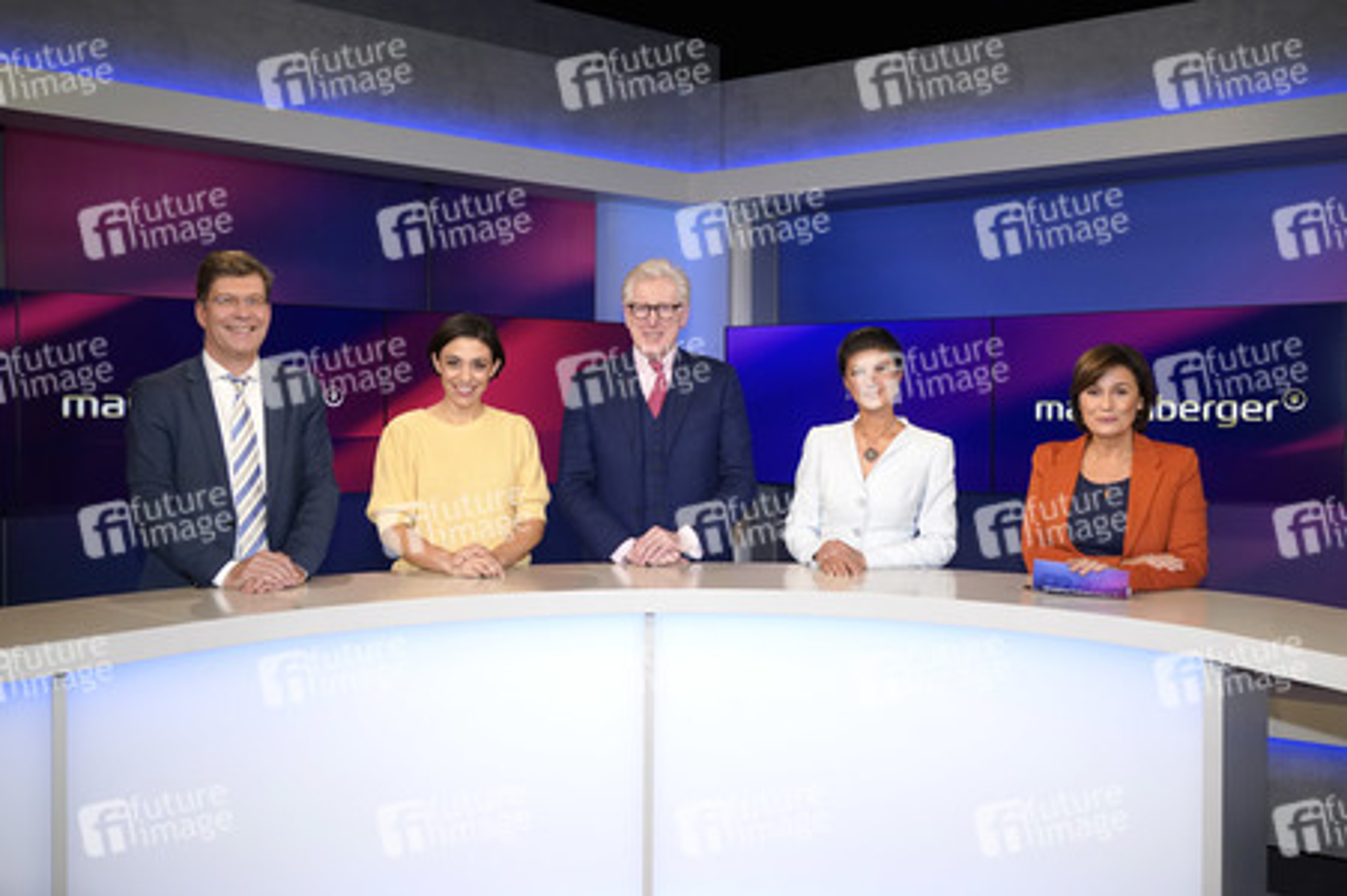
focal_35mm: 30
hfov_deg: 62.0
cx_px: 674
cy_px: 448
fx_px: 1122
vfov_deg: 43.5
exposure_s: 1/160
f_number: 5.6
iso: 2000
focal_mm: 30
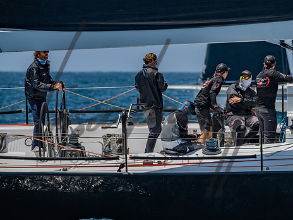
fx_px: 4935
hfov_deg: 3.4
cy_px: 59
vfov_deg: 2.6
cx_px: 286
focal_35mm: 583
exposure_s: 1/1600
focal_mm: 300
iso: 320
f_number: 5.6
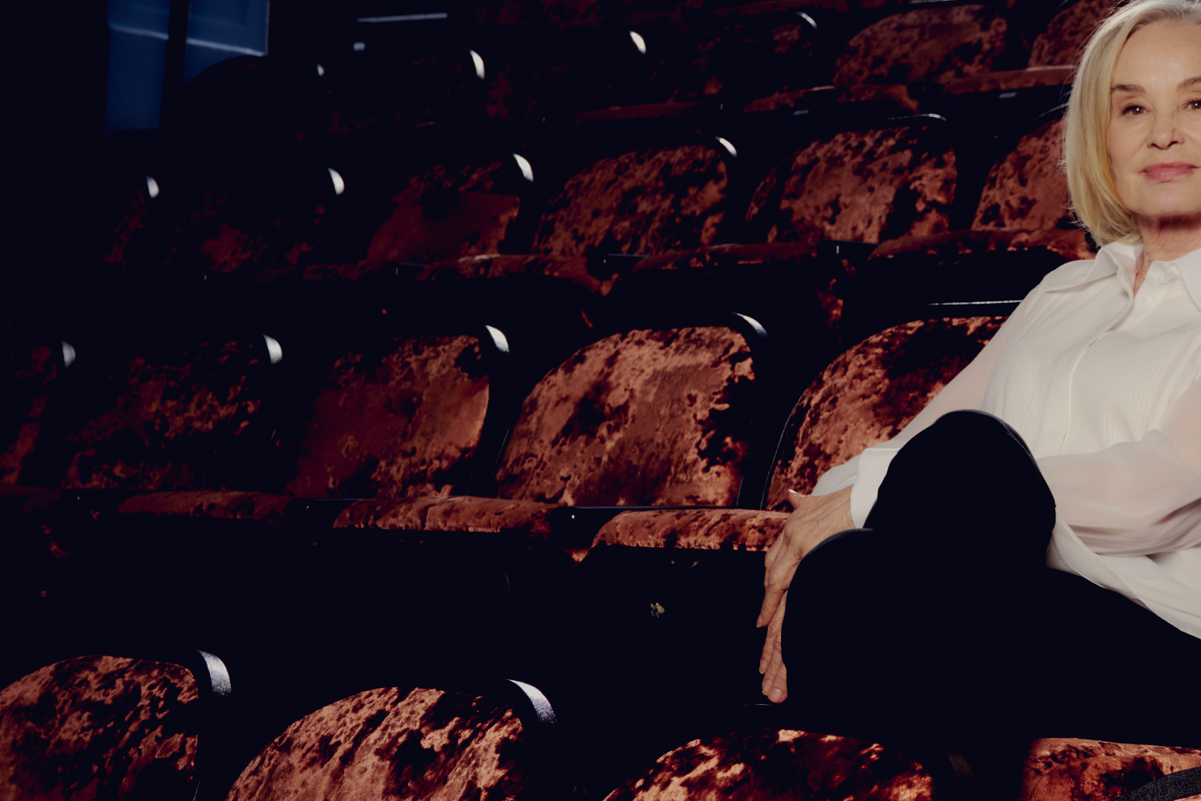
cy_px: 302
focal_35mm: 76
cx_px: 1135
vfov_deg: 17.9
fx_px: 2535
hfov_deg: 25.6
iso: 200
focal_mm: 37
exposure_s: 1/200
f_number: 6.3
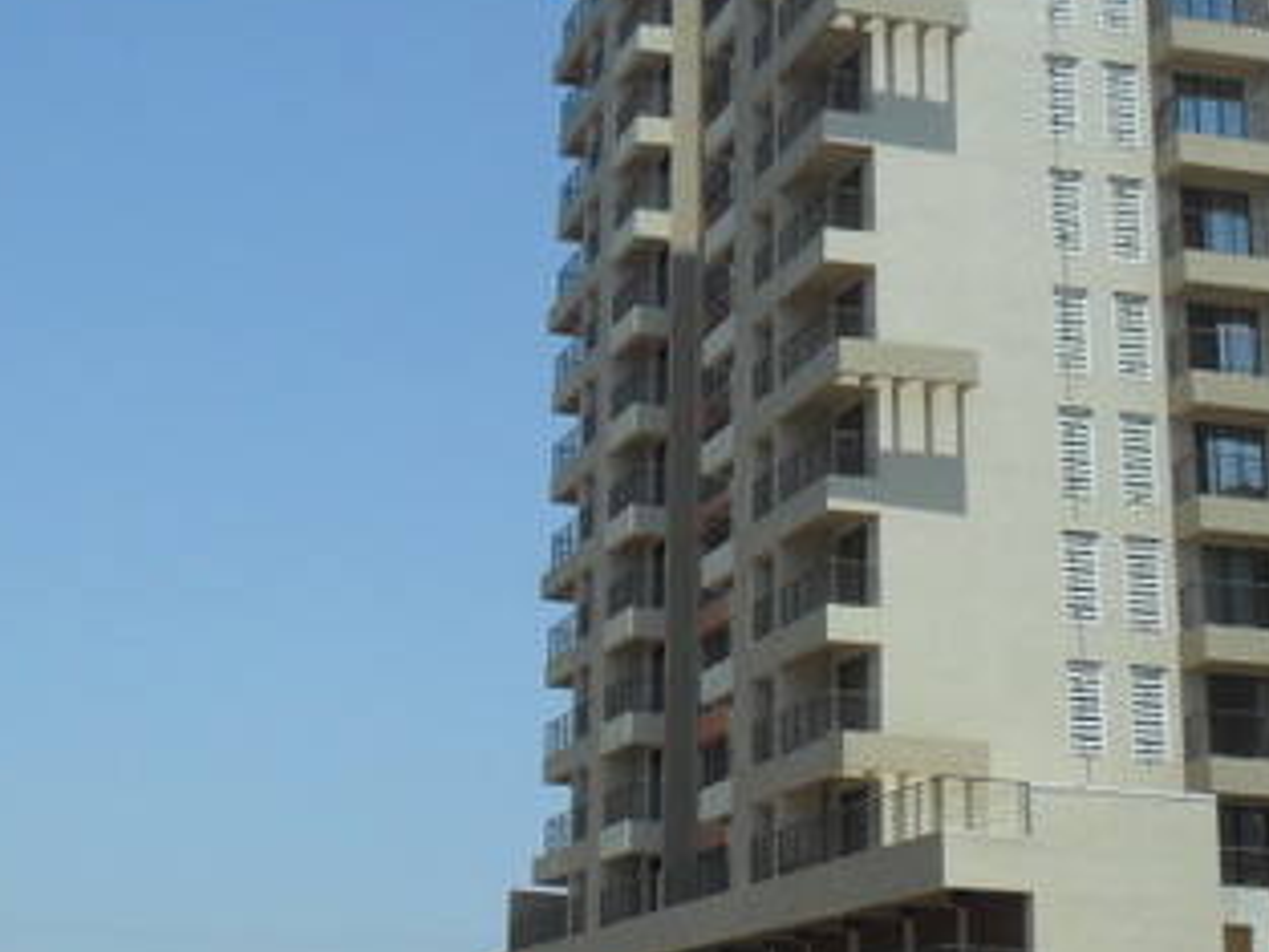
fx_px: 2530
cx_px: 341
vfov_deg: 21.3
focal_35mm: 69
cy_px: 344
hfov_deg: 27.8
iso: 100
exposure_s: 1/250
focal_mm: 4.9
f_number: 8.9
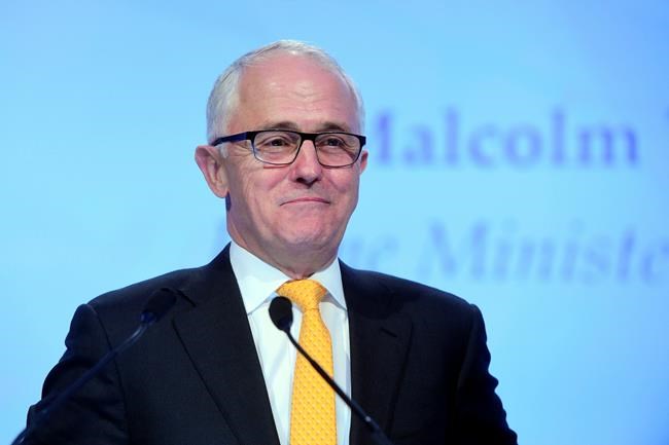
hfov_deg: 13.3
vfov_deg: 8.8
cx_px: 334
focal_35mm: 155
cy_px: 222
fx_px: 2880
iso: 3200
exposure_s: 1/320
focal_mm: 155
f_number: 3.5
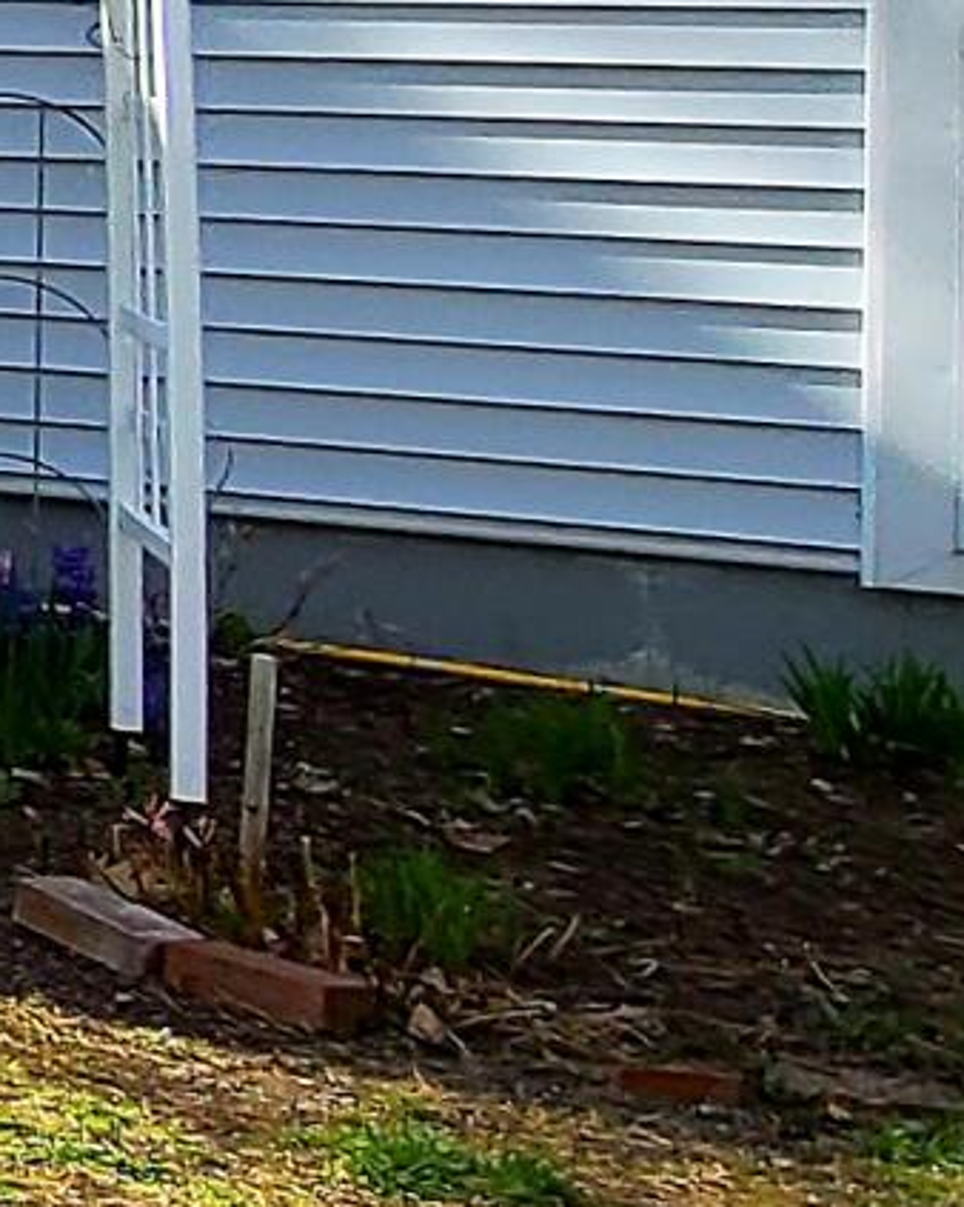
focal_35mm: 90
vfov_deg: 20.4
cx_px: -2444
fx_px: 3212
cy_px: -77
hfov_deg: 9.4
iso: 50
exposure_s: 1/909
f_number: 2.2
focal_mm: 2.2
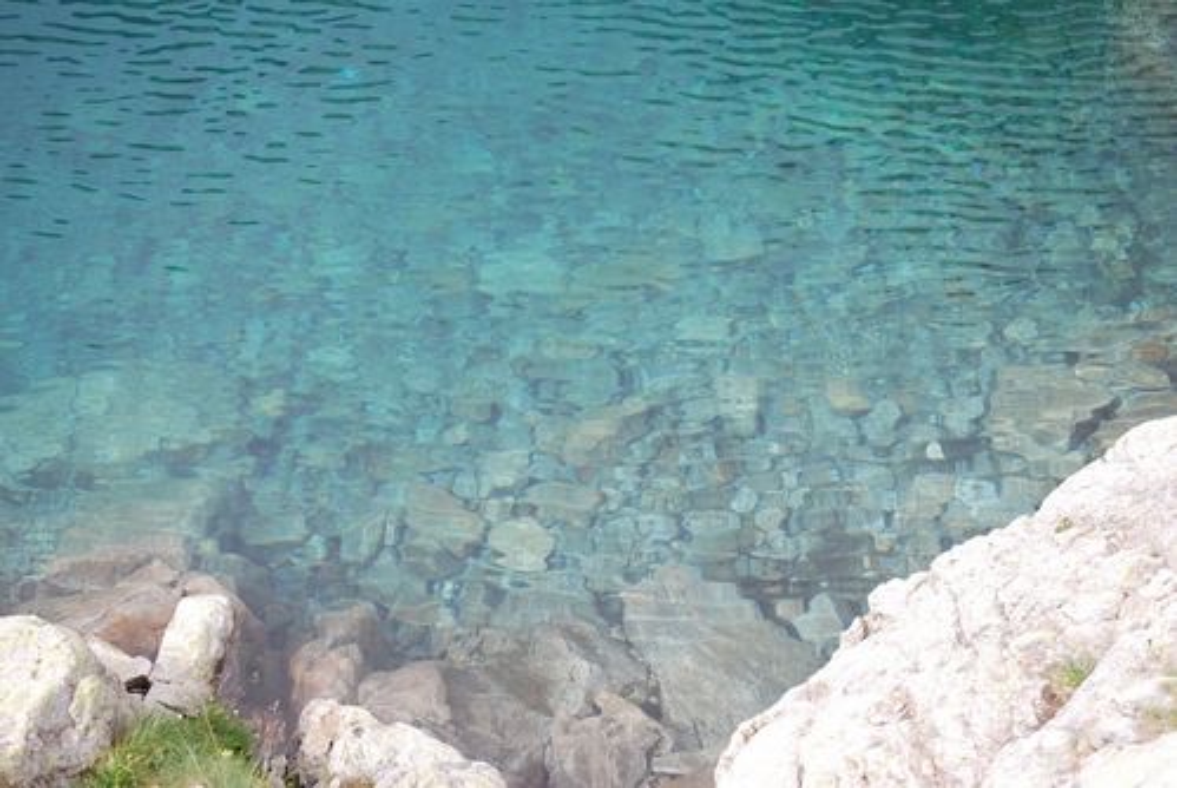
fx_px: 2700
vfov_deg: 16.6
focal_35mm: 82
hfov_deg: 24.6
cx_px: 588
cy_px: 394
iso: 100
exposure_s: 1/160
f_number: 6.3
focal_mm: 55
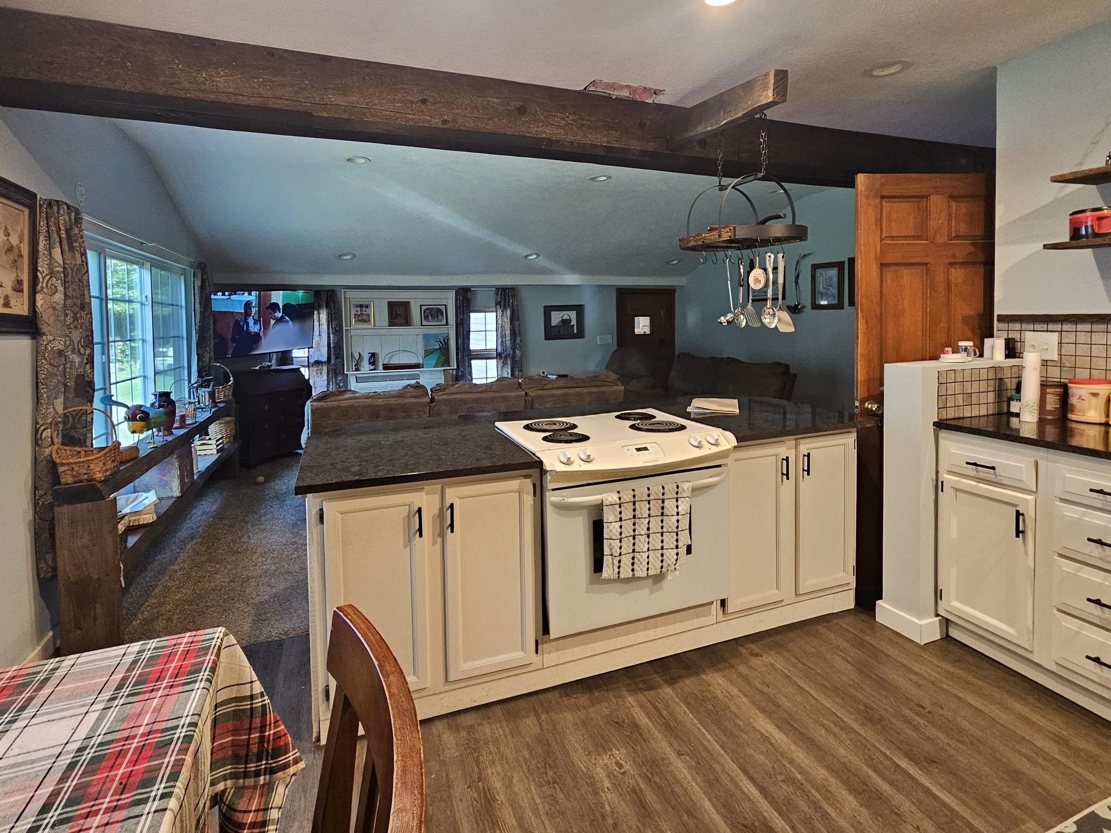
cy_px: 340
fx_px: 514
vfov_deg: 77.4
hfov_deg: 94.5
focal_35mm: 16
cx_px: 535
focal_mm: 2.2
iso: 400
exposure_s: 1/60
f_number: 2.2
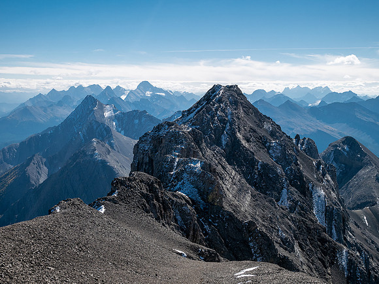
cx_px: 190
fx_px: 547
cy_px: 142
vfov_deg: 29.1
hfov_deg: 38.2
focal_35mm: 50
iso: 200
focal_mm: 25
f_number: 8
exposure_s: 1/640
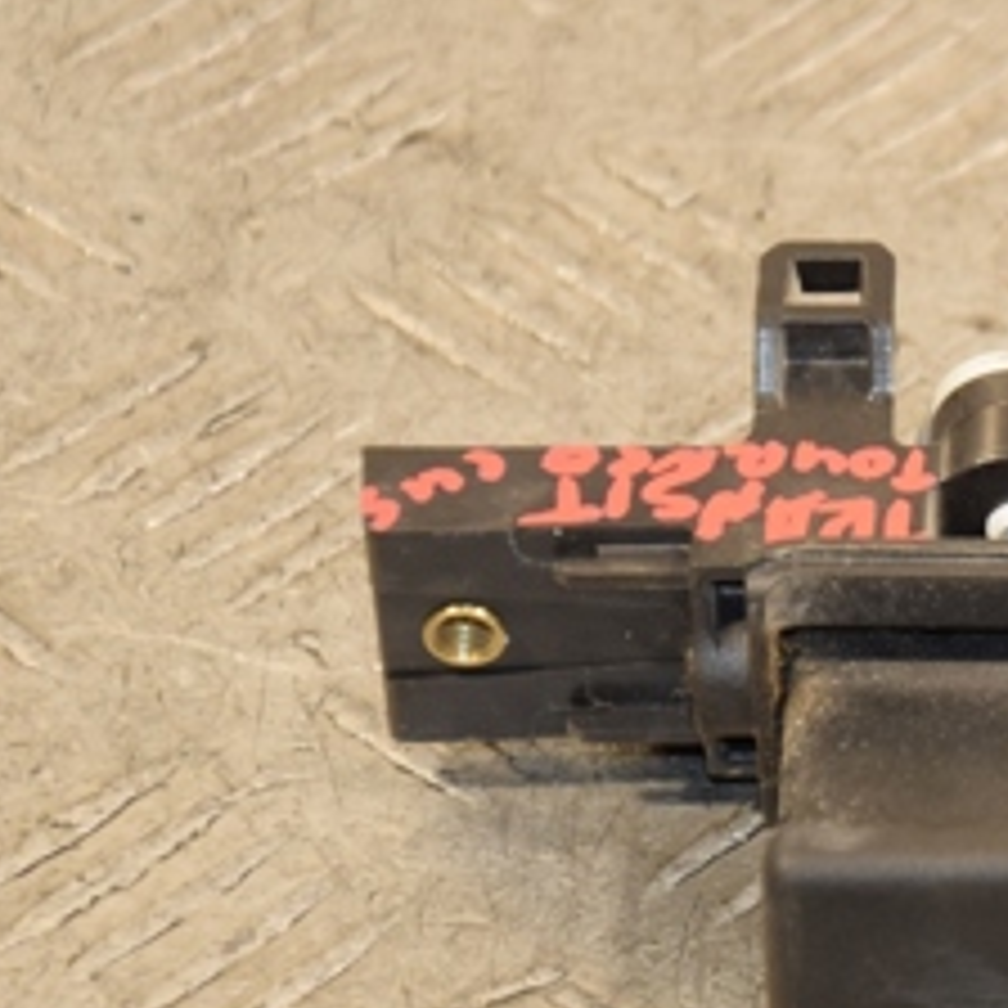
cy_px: 513
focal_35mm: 309
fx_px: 10187
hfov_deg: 5.6
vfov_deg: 5.7
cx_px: 1359
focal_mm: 85
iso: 800
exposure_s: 1/100
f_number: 5.6
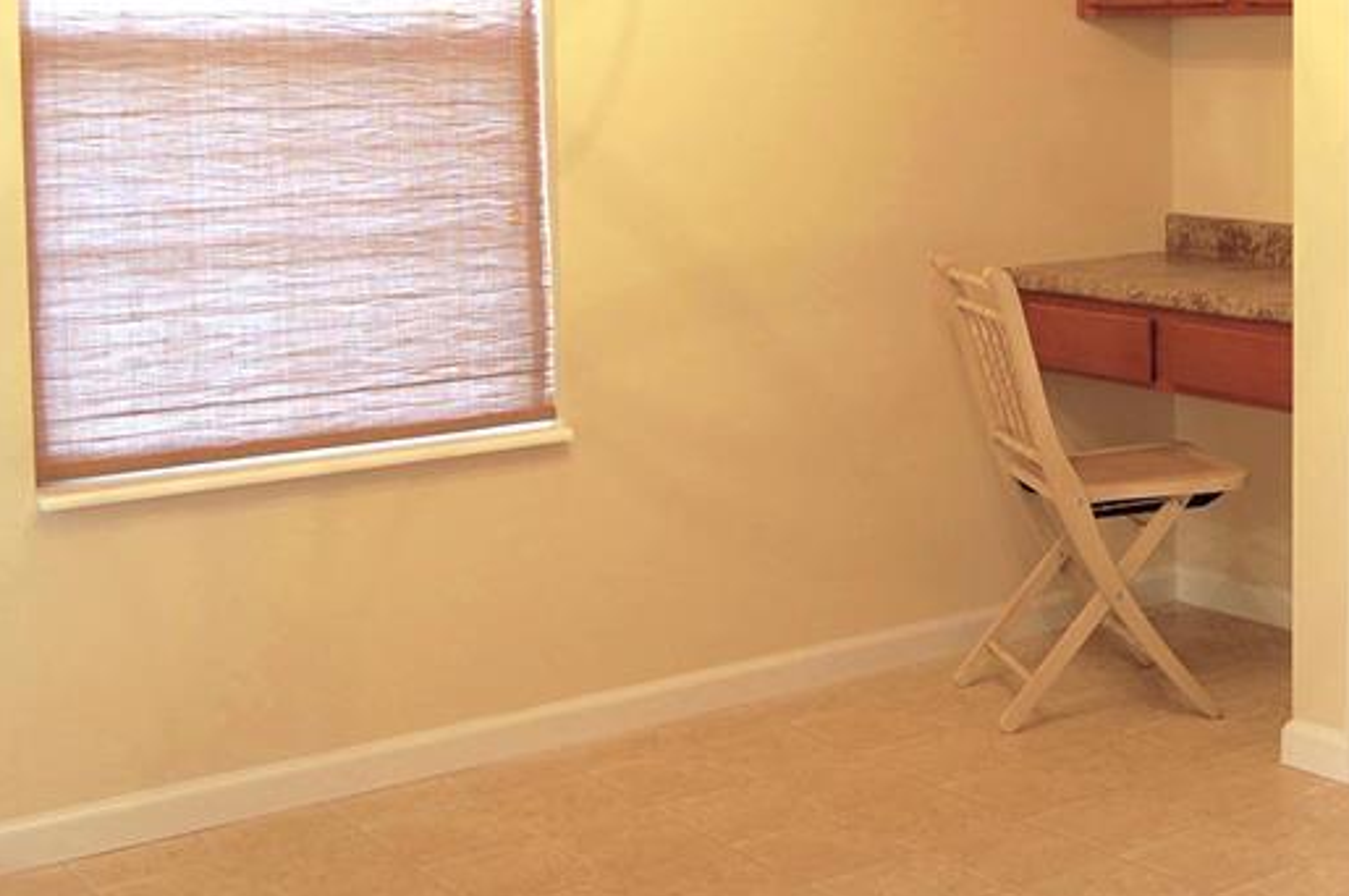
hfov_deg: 34.7
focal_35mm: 57
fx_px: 2133
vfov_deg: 23.3
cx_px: 915
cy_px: 165
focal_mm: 18
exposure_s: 1/25
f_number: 3.5
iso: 200
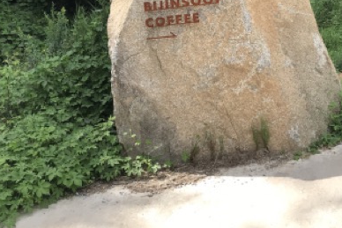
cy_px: -11
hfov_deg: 41.1
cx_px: 186
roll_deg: +6.3
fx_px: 456
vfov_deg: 26.3
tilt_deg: +6.0
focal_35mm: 48
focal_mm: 3.99
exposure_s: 1/798
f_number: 1.8
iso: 20
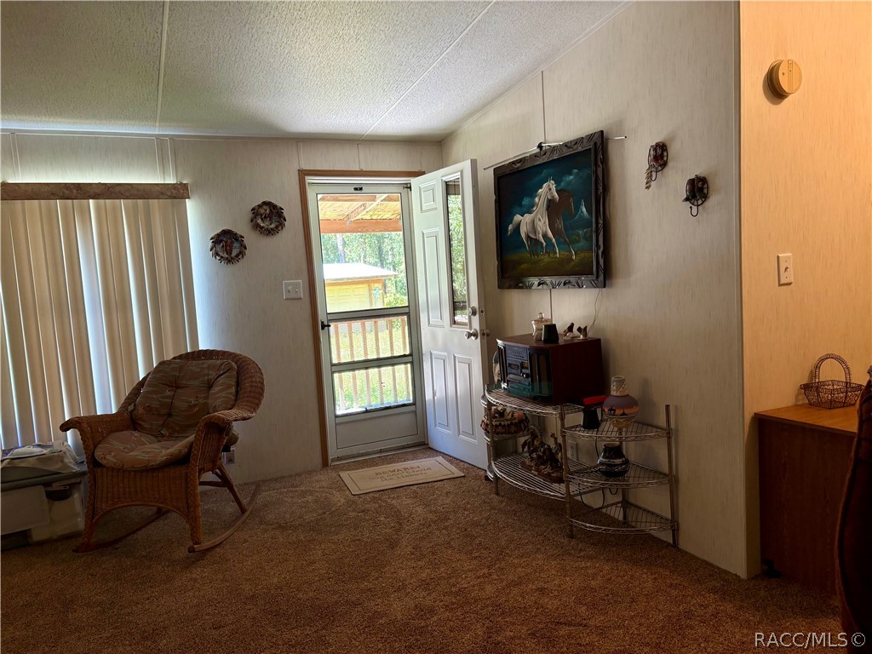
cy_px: 327
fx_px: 655
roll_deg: +3.6
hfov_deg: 67.3
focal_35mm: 26
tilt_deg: -5.3
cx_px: 436
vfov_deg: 53.1
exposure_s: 1/60
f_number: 1.6
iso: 64
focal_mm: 5.96
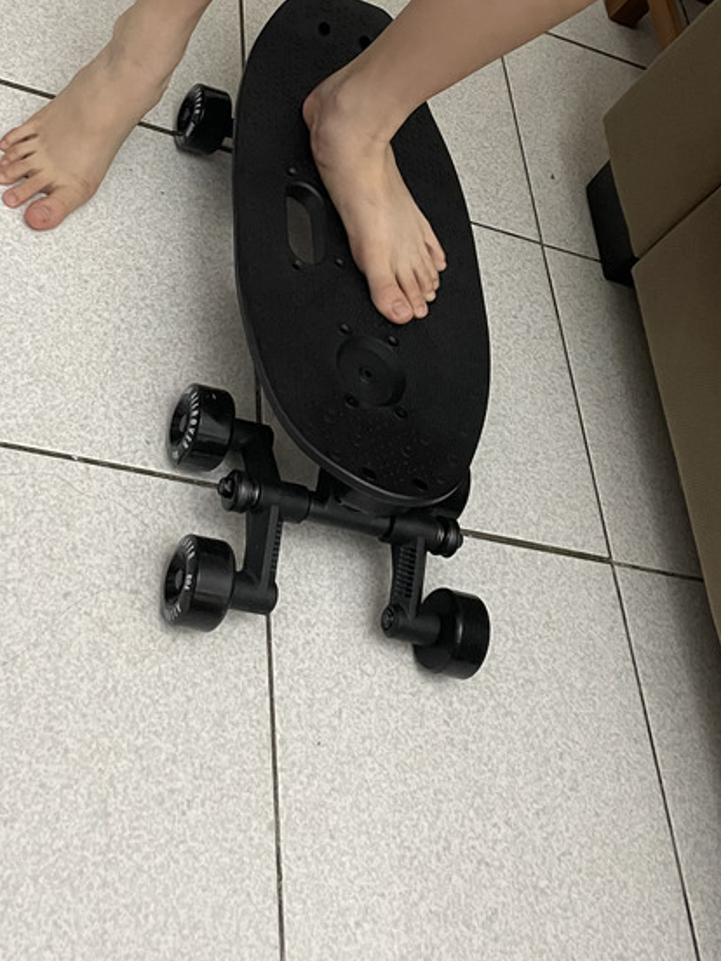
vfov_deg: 37.3
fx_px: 1361
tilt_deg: -40.6
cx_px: 317
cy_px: 169
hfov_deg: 29.6
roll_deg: -39.1
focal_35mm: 49
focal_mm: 4.2
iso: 400
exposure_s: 1/60
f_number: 1.6
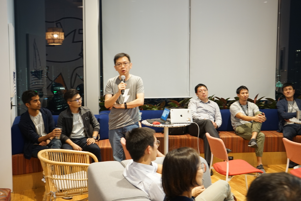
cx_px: 150
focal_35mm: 42
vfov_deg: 31.9
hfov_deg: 46.4
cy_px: 100
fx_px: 351
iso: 1000
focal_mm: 42
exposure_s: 1/6
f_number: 8
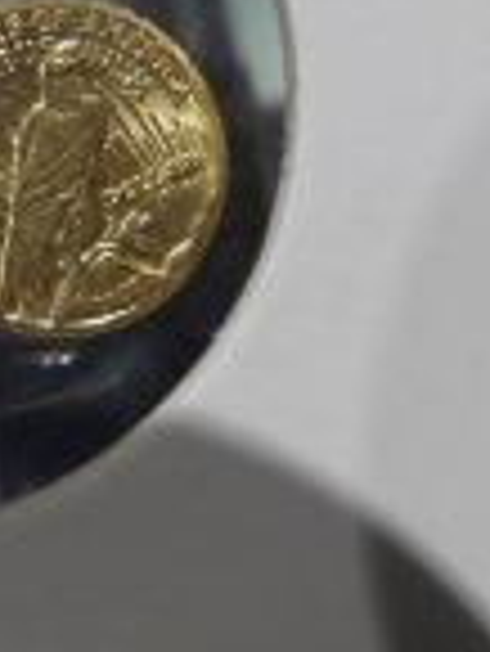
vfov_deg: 25.9
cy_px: 153
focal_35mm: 74
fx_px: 1395
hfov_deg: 19.6
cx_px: 63
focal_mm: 4
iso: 400
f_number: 3.2
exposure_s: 1/30
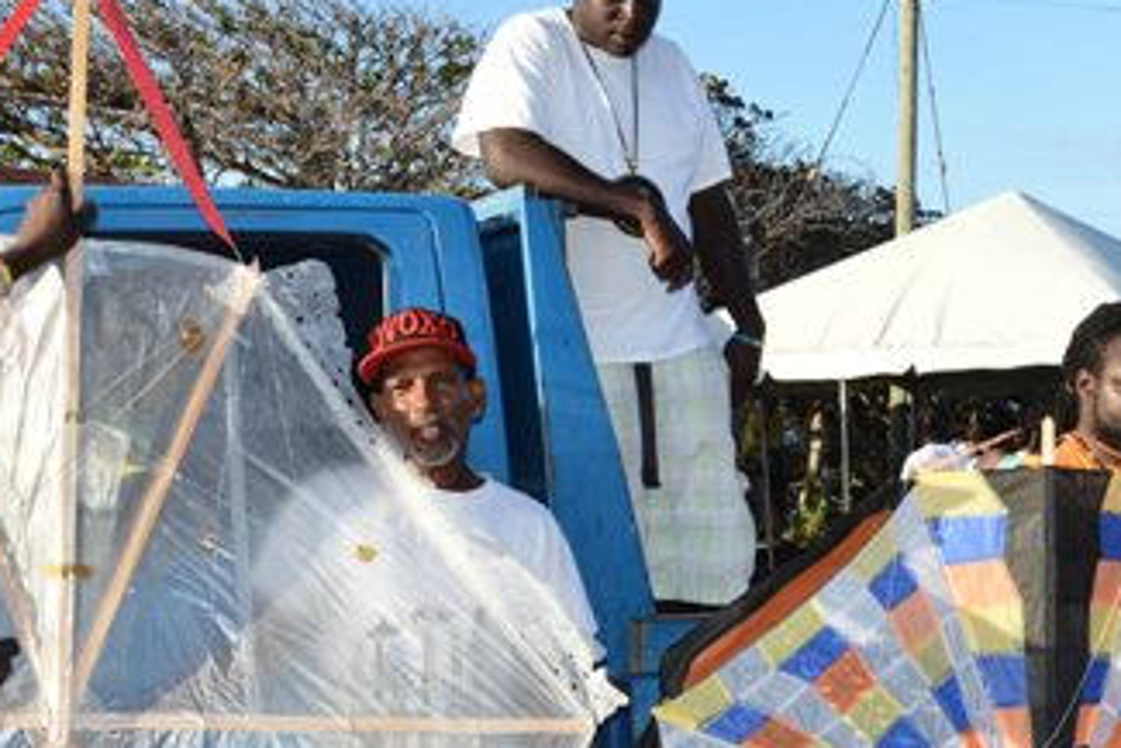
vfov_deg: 19.6
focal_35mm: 69
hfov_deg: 28.2
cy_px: 584
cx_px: 997
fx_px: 2149
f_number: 9
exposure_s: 1/250
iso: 320
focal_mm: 35
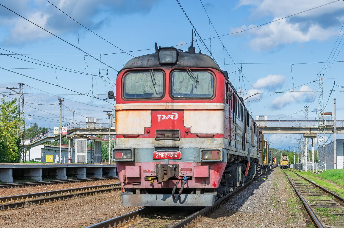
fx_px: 644
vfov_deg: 20.1
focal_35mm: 68
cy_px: 114
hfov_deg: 29.9
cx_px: 172
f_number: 10
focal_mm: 45
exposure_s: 1/400
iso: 125
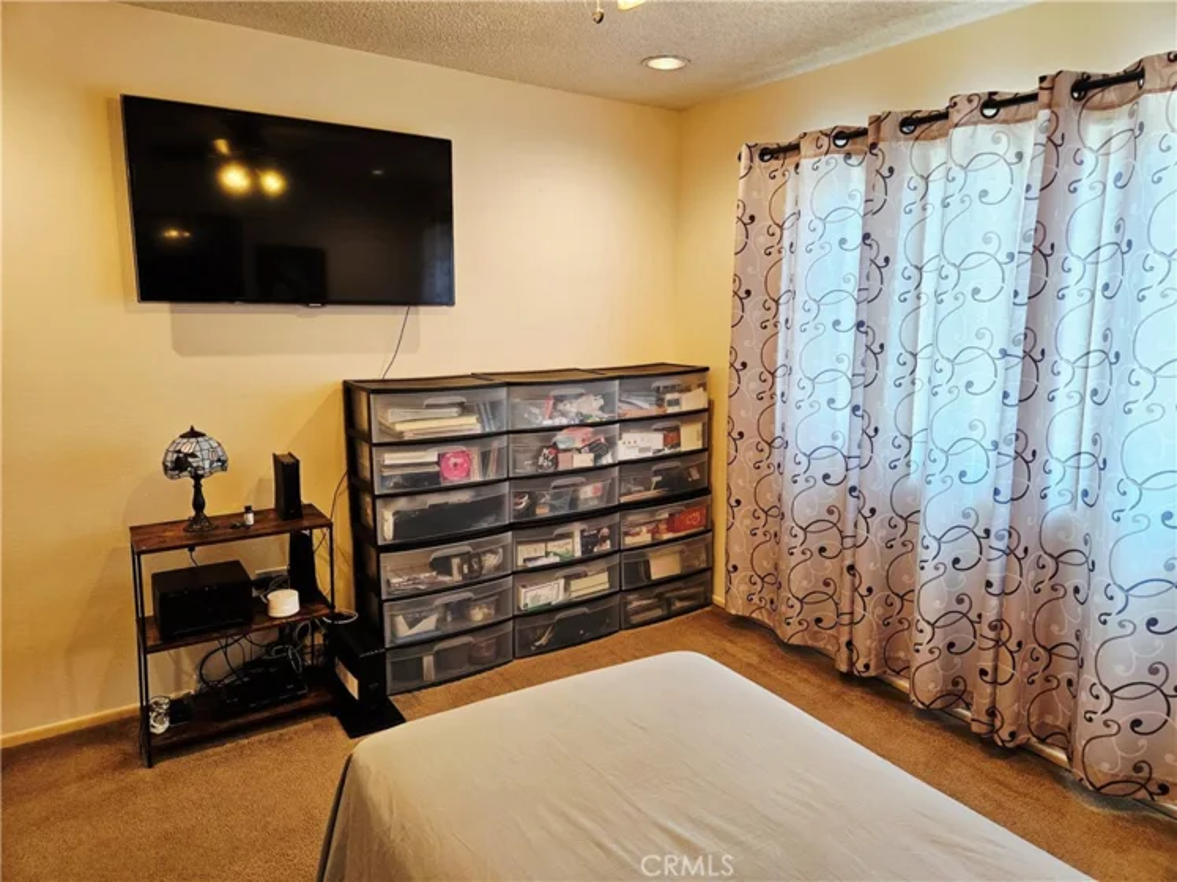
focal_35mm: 23
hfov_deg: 73.9
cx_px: 588
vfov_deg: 58.9
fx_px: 782
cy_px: 441
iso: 200
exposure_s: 1/120
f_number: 1.8
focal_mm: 5.4
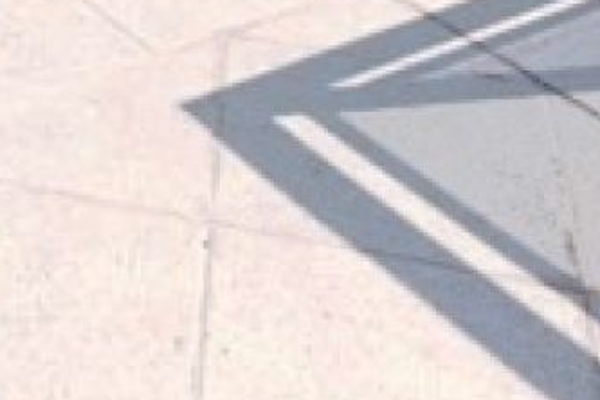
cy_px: -399
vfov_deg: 12.5
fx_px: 1600
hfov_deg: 18.3
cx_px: -364
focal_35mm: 96
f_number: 1.8
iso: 32
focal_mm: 5.23
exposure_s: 1/2152
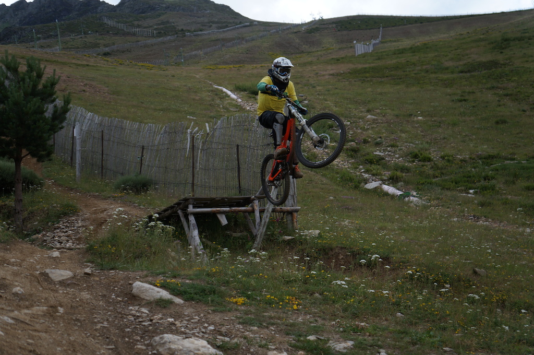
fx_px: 667
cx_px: 267
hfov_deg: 43.7
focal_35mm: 45
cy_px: 178
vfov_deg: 29.8
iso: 200
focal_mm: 30
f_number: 4
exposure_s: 1/800
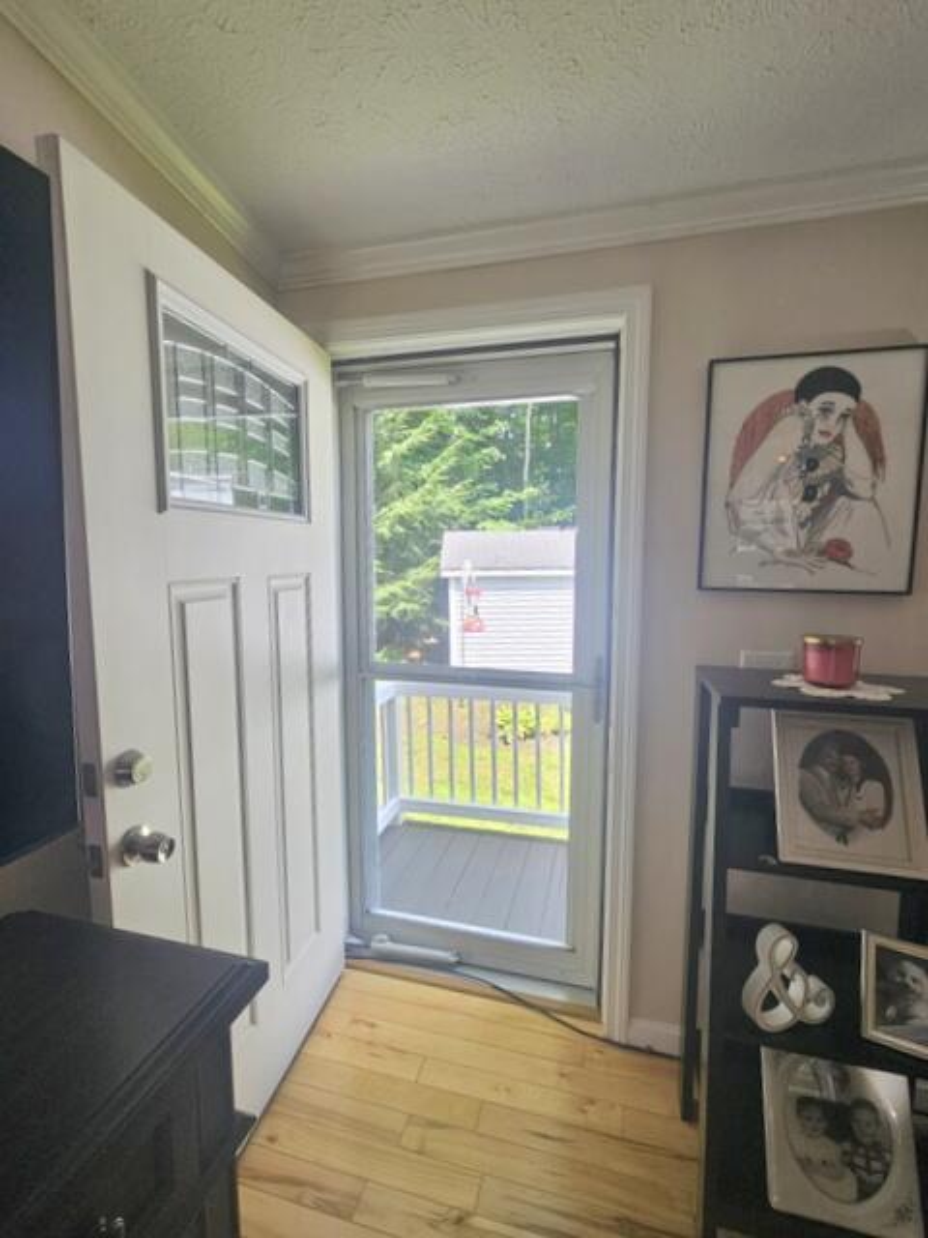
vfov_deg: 106.2
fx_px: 465
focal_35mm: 13
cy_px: 619
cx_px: 464
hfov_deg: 89.9
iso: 50
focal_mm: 2.2
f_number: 2.2
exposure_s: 1/133
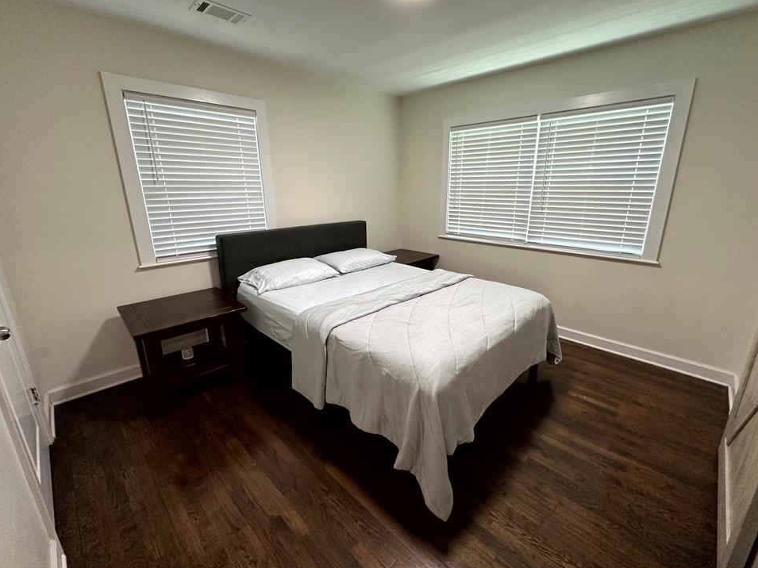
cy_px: 275
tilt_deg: -15.4
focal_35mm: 15
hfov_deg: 98.2
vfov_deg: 81.7
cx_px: 384
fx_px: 328
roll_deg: -0.2
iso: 250
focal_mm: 2.22
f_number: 2.2
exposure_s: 1/120
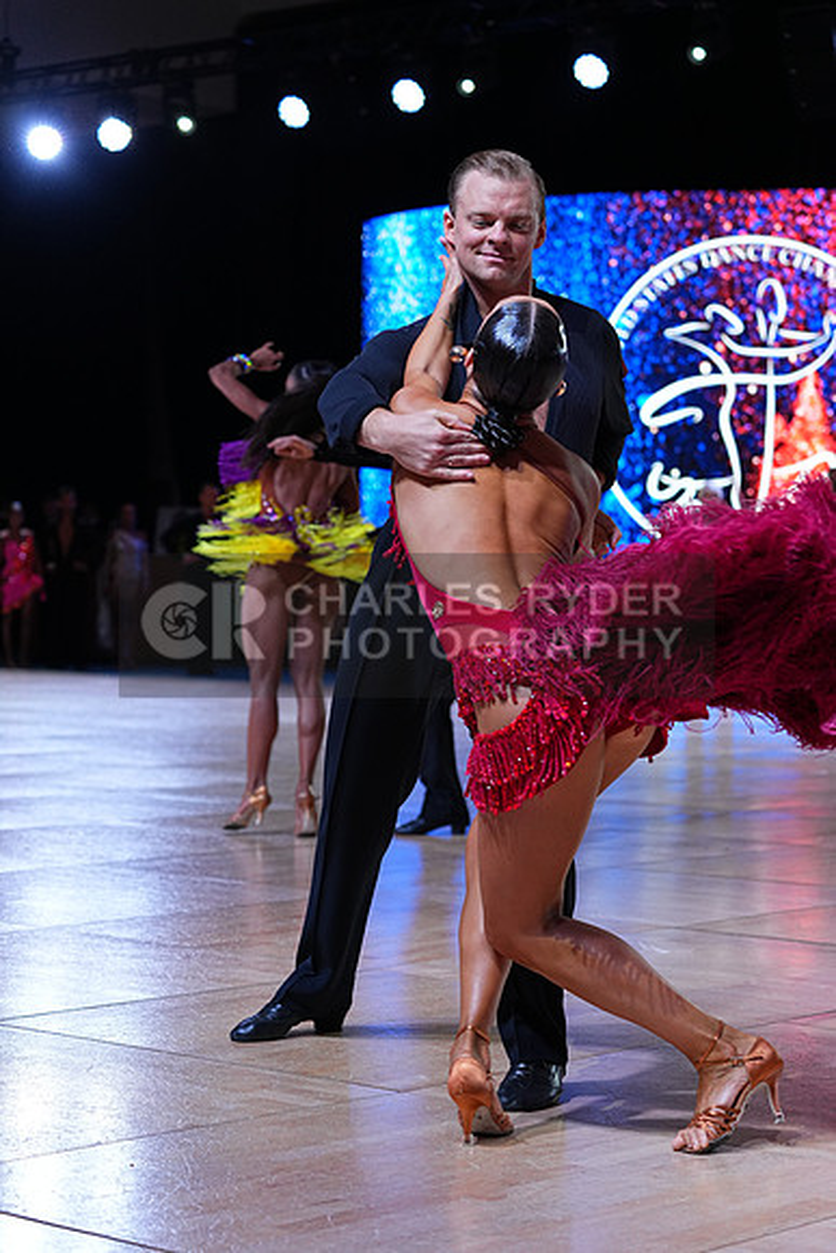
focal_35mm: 81
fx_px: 2820
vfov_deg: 25.1
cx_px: 418
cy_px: 626
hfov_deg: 16.9
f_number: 4
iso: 1000
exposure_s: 1/500
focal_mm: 81
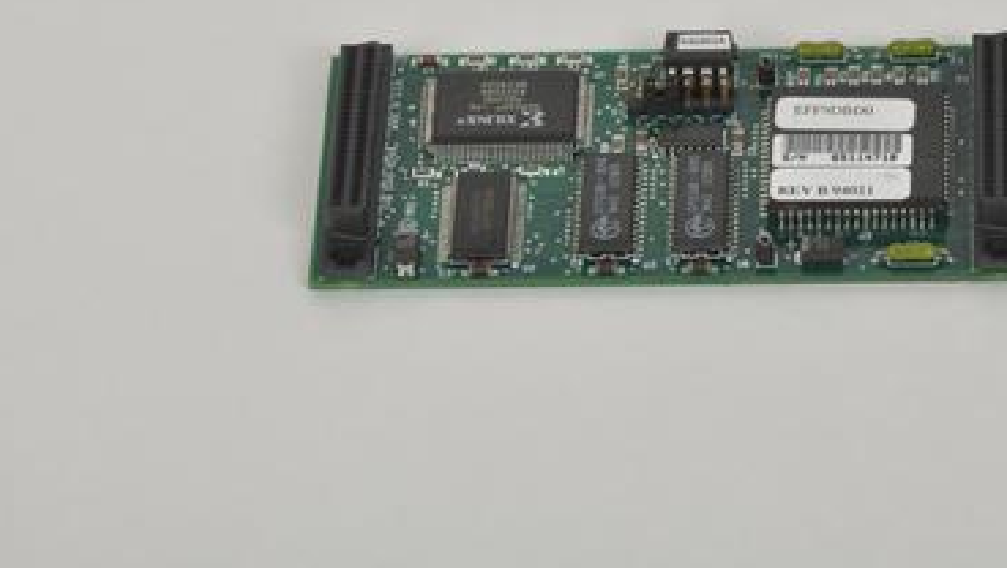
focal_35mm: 268
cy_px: 176
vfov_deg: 4.5
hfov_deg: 8.0
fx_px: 7156
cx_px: 658
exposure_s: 1/200
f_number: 18
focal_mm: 105
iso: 200
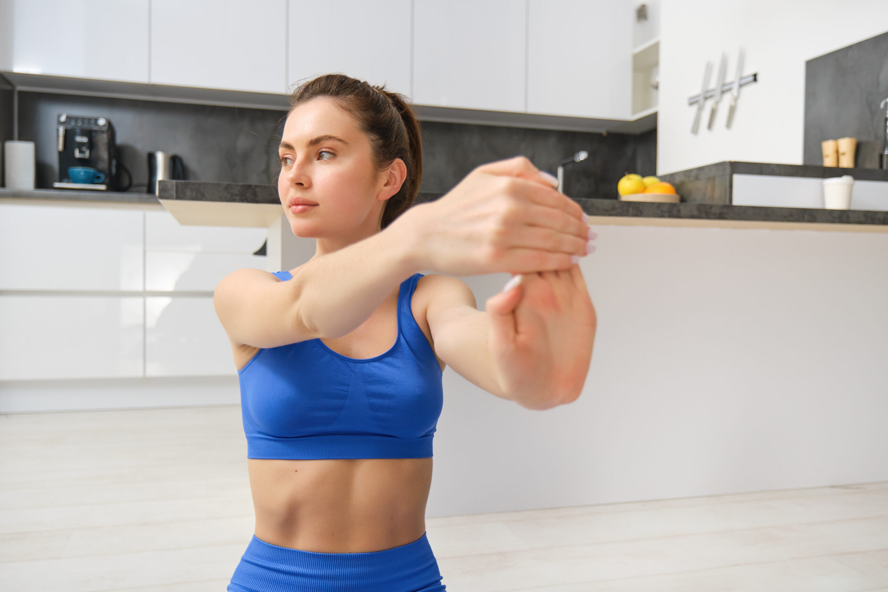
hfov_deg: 63.7
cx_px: 444
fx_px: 715
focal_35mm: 29
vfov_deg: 45.0
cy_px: 296
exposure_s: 1/125
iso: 500
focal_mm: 19.4
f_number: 2.8
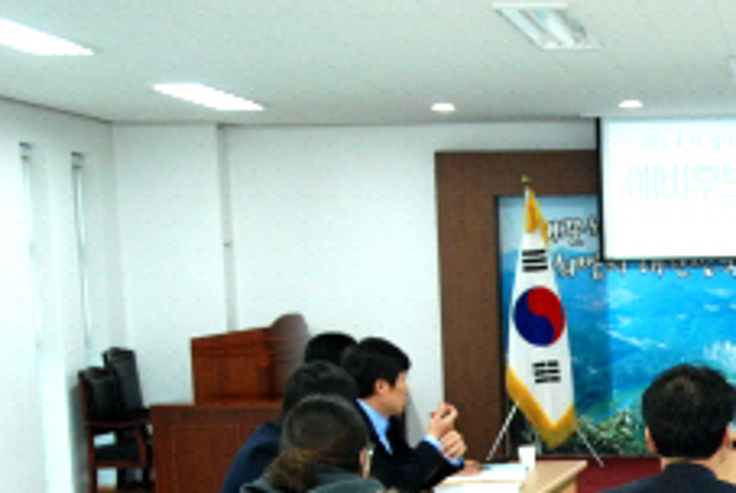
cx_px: 801
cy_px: 504
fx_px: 1760
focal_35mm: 86
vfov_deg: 15.6
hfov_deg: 22.4
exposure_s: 1/60
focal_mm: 26
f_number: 5
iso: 800
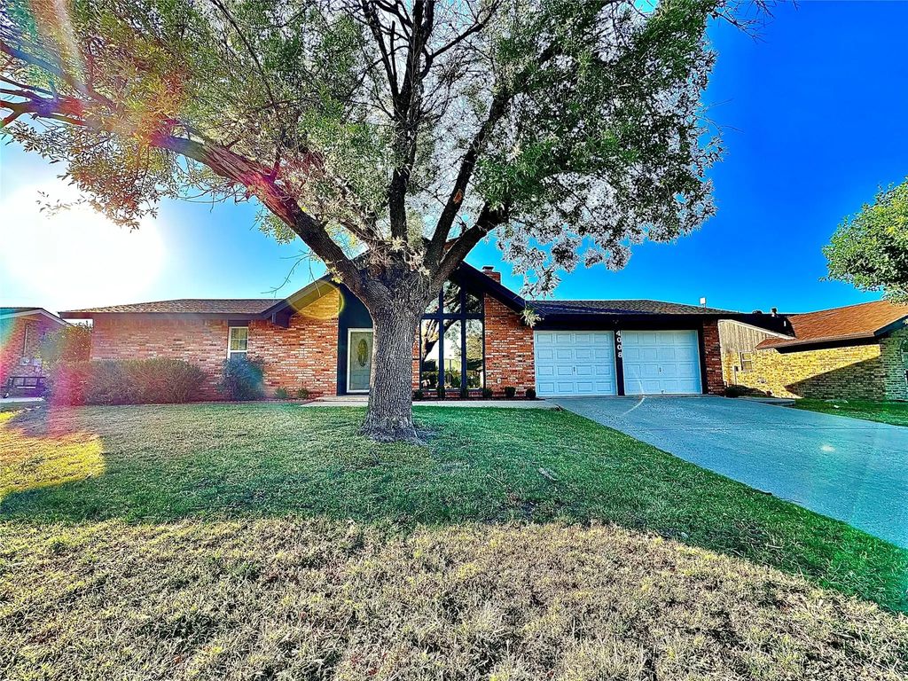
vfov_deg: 85.7
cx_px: 454
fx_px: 367
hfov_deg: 102.1
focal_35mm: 14
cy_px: 340
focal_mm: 2.22
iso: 40
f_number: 2.2
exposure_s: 1/558
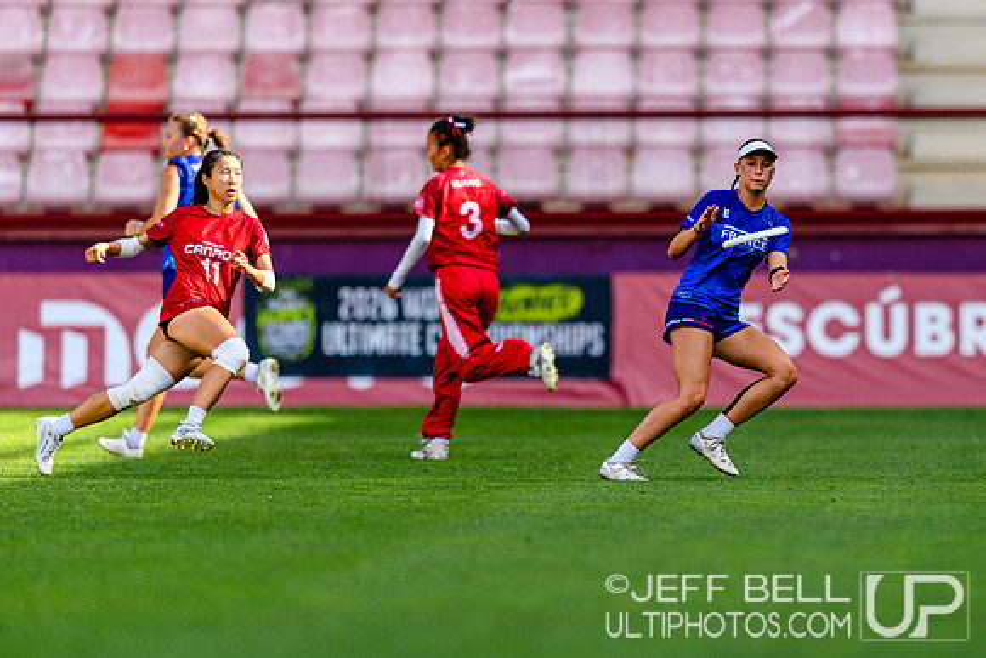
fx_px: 17119
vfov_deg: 2.2
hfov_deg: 3.3
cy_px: 346
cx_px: 701
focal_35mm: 625
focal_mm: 400
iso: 280
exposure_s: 1/1250
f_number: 3.2
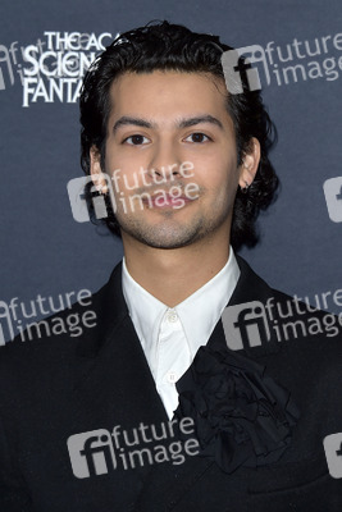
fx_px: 1424
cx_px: 171
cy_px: 256
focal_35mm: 100
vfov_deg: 20.4
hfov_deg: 13.7
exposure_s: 1/250
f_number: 6.3
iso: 250
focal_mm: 100
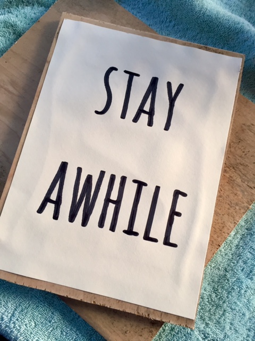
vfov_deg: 61.7
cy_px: 170
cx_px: 128
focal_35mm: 29
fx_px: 285
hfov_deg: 48.2
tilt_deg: -80.1
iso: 64
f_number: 2.2
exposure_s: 1/30
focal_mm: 4.15
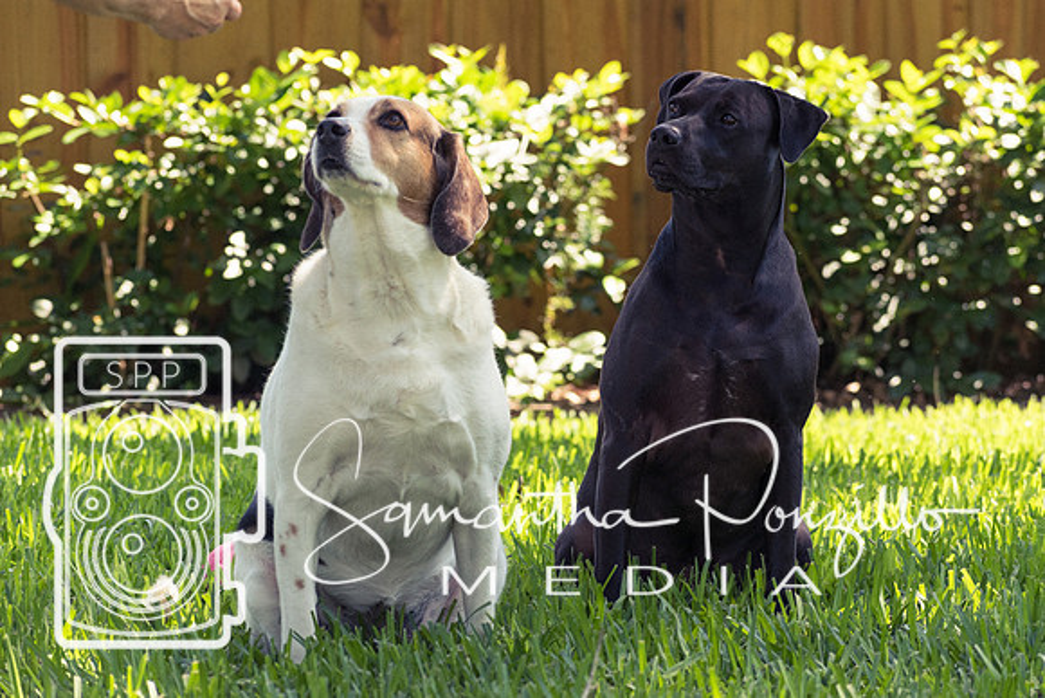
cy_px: 349
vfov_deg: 7.8
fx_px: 5114
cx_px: 526
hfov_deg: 11.7
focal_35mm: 176
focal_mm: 116
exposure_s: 1/500
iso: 320
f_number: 5.6
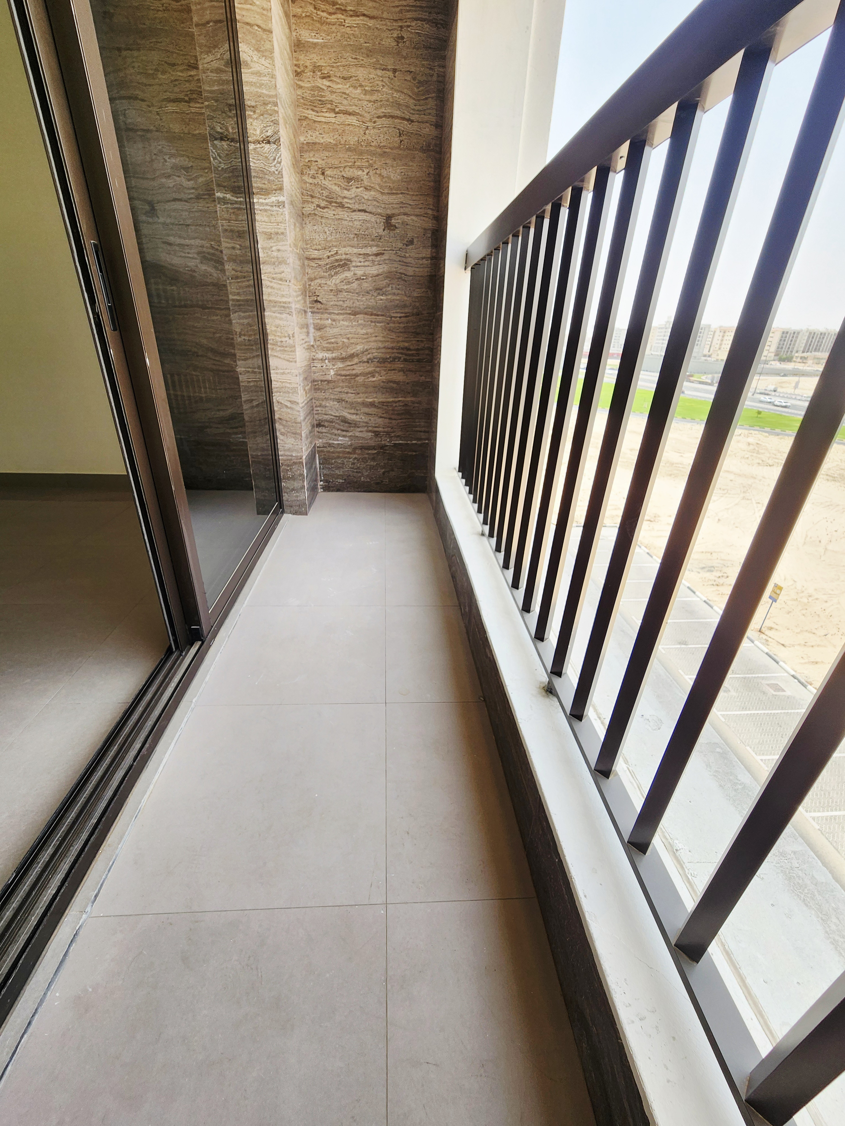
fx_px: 423
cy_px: 563
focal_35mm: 13
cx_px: 422
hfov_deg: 89.9
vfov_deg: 106.2
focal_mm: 2.2
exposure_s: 1/370
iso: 50
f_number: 2.2
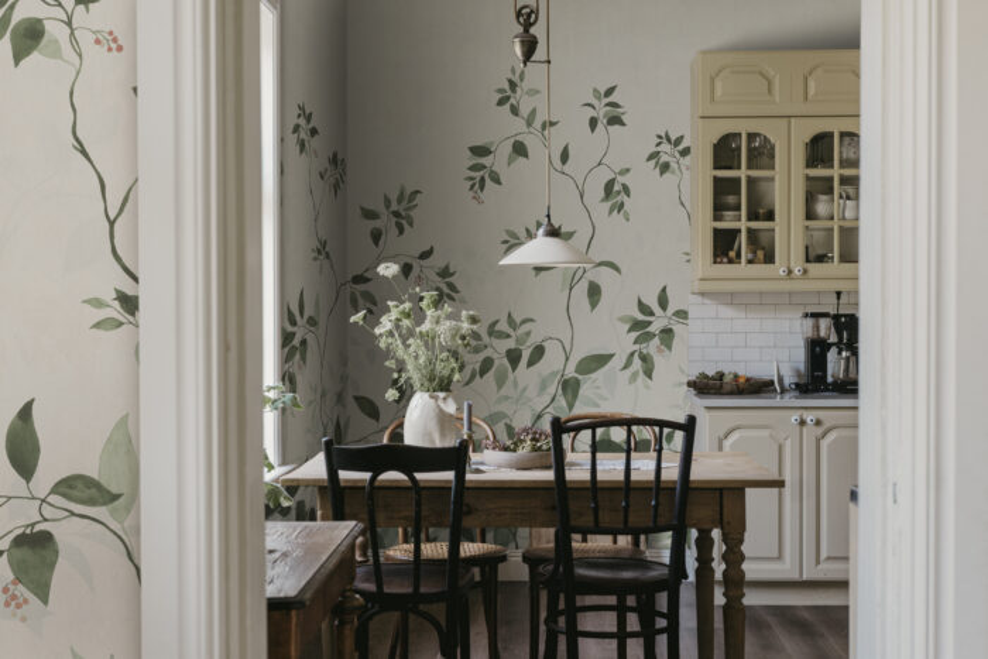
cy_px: 330
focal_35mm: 50
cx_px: 494
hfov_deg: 39.6
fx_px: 1372
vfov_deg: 27.0
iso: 640
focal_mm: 50
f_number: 5.6
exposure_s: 1/25
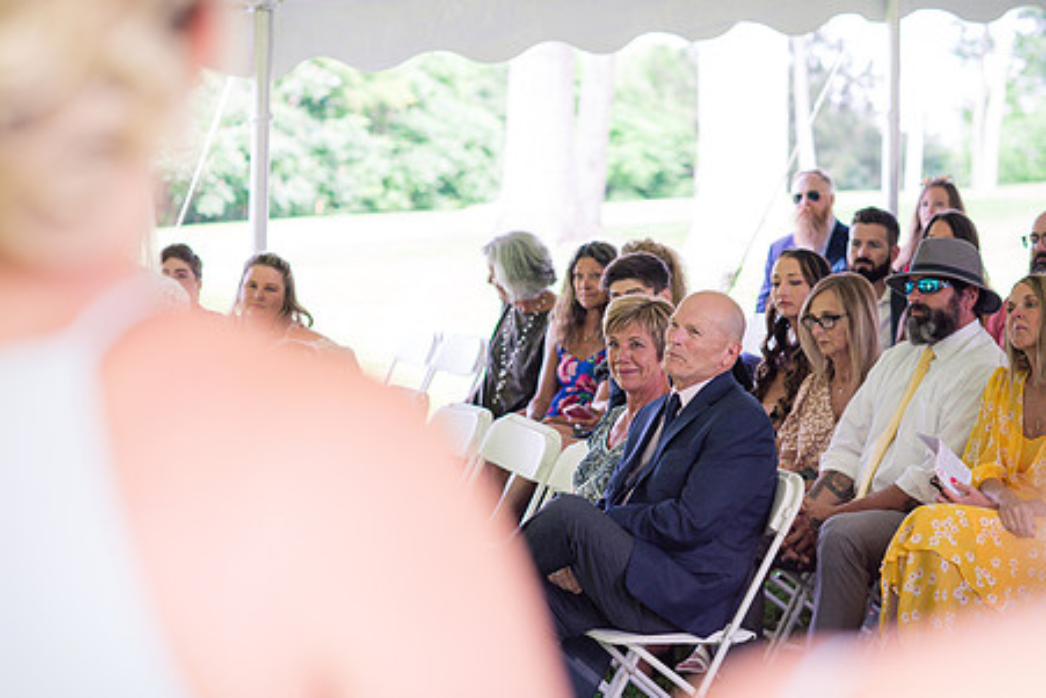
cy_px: 319
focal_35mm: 114
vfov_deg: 12.0
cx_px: 531
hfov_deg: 17.9
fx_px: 3313
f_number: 3.2
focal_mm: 85
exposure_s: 1/250
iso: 500
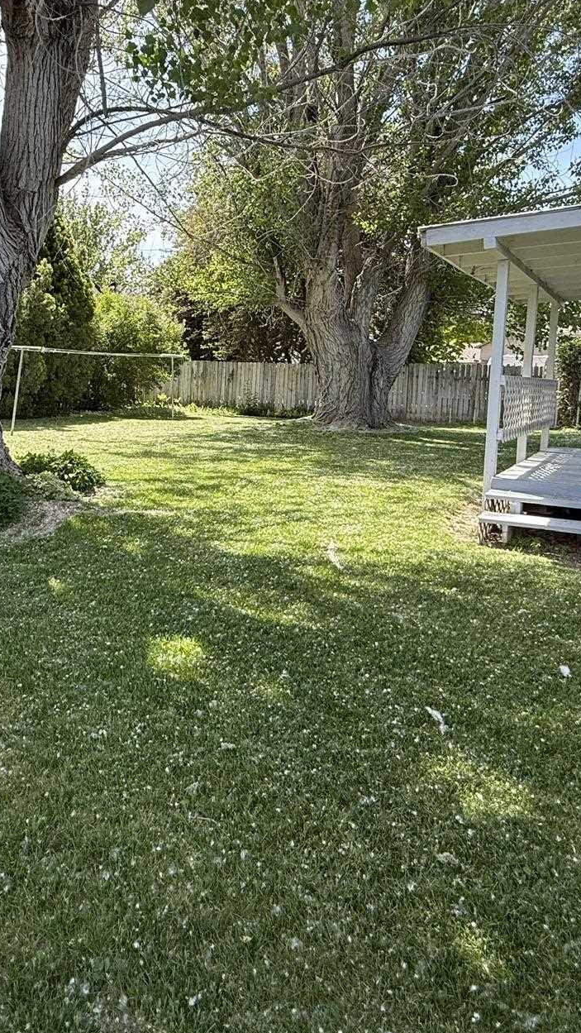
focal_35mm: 25
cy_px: 417
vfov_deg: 73.3
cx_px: 220
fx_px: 684
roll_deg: -2.1
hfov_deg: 45.6
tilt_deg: -2.2
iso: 64
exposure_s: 1/439
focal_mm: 2.22
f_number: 2.2
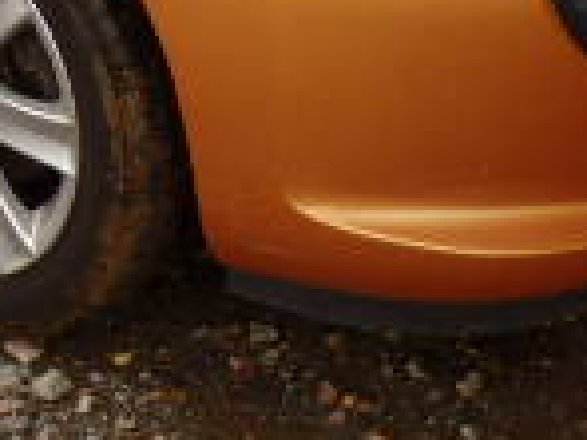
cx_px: -115
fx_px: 2493
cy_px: -281
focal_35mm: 147
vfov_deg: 9.7
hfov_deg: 13.1
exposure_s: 1/160
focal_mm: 6.1
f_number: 4.4
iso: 125
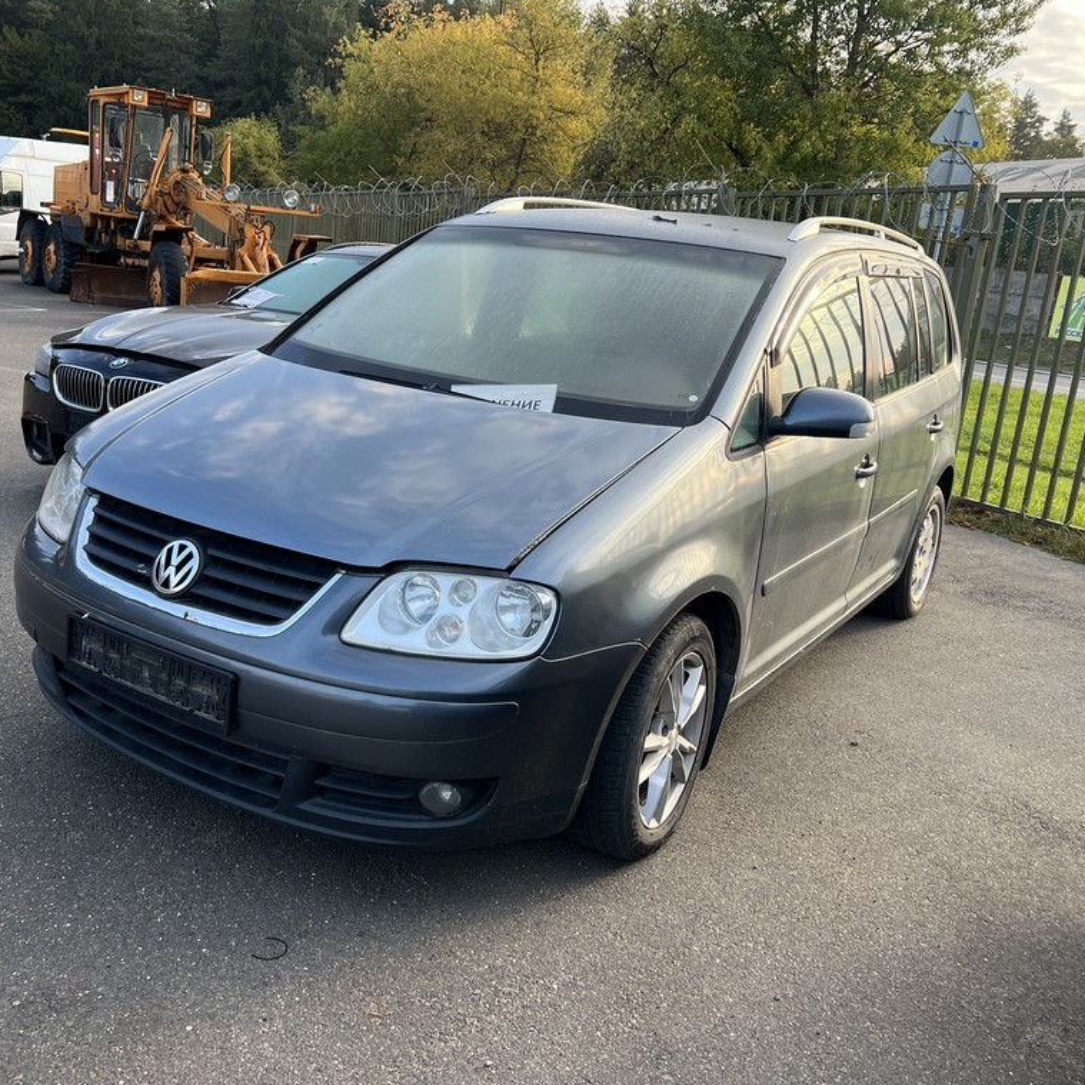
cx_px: 497
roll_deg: -5.1
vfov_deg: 52.5
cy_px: 539
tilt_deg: -13.9
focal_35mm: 31
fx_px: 1099
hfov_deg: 52.5
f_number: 1.5
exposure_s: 1/411
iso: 50
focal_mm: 5.7
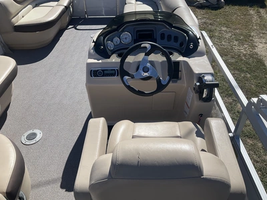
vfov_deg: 48.2
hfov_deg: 61.7
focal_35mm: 29
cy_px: 100
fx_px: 224
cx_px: 134
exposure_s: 1/2667
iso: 25
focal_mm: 3
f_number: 1.8
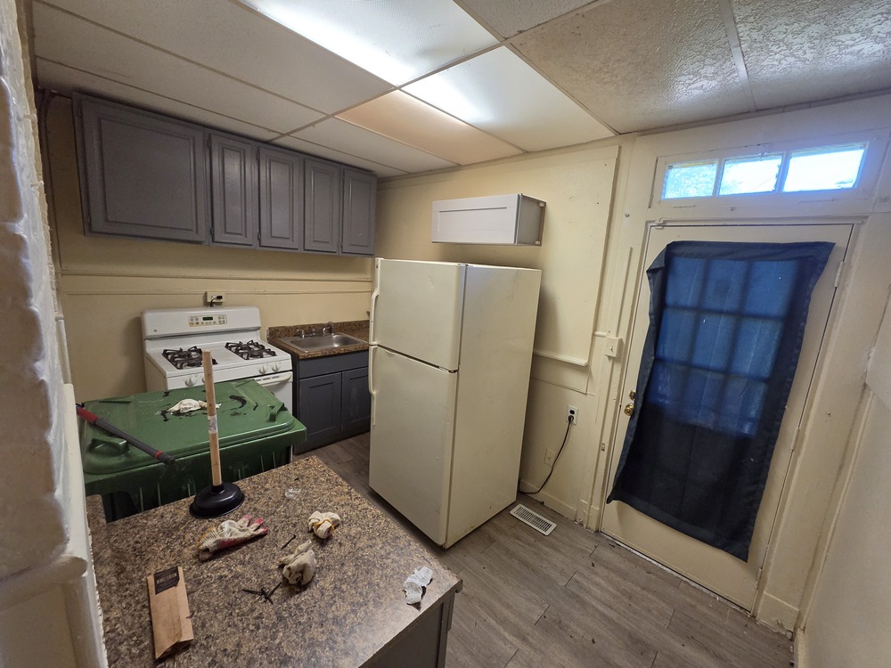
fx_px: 335
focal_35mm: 13
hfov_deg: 106.2
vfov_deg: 89.9
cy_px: 334
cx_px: 446
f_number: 2.2
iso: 320
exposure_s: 1/120
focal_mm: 2.2
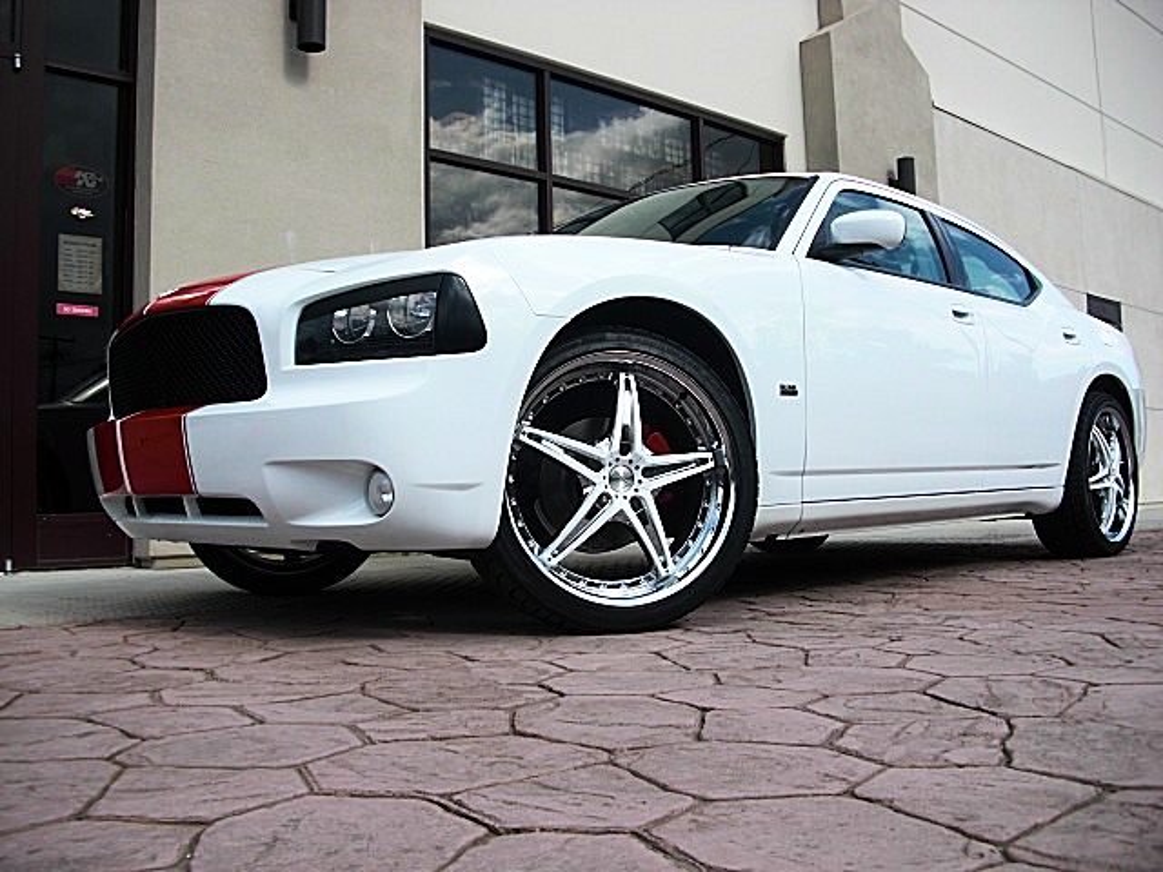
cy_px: 436
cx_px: 582
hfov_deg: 51.4
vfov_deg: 39.7
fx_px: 1209
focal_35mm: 36
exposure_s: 1/1000
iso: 50
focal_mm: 6.3
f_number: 2.8
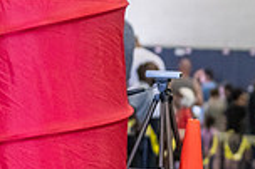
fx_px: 1889
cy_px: 81
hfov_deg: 7.5
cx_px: 418
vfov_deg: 5.1
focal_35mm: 267
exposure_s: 1/1000
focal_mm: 70
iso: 10000
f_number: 2.8
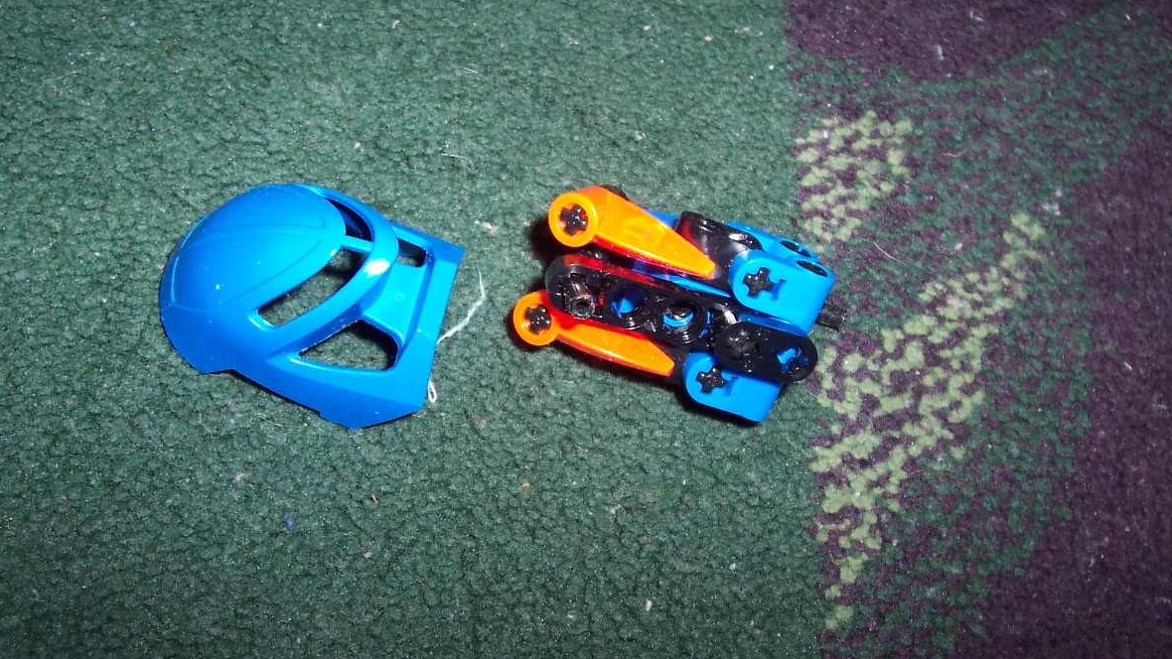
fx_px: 1274
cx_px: 578
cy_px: 317
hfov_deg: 49.4
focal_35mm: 41
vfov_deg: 29.0
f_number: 2.8
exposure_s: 1/60
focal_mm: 5.6
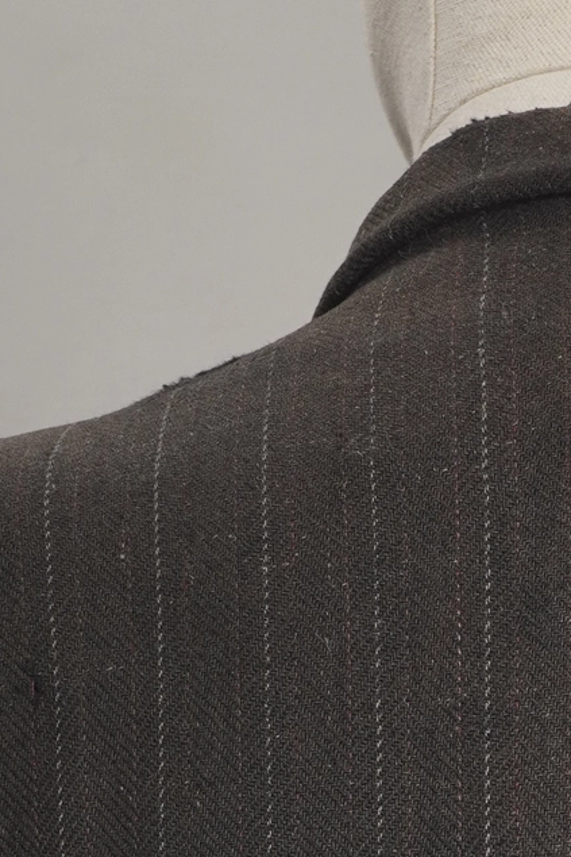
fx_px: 5183
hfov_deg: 6.3
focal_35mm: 218
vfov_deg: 9.2
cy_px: 1191
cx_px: 656
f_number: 6.3
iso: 400
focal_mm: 32
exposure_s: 1/40
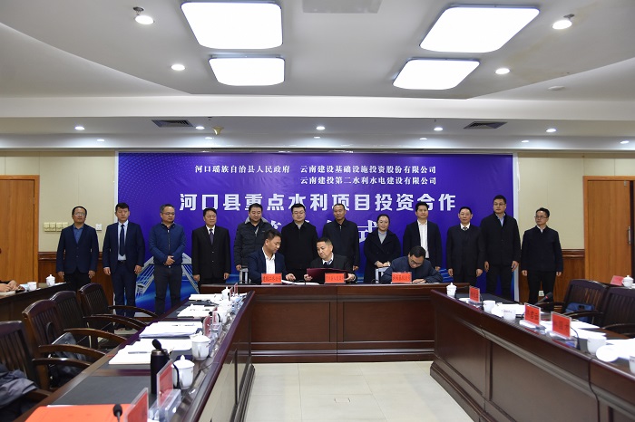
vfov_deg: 43.6
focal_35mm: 30
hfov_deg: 62.0
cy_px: 211
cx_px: 318
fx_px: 529
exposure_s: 1/80
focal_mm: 20
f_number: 4.5
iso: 800
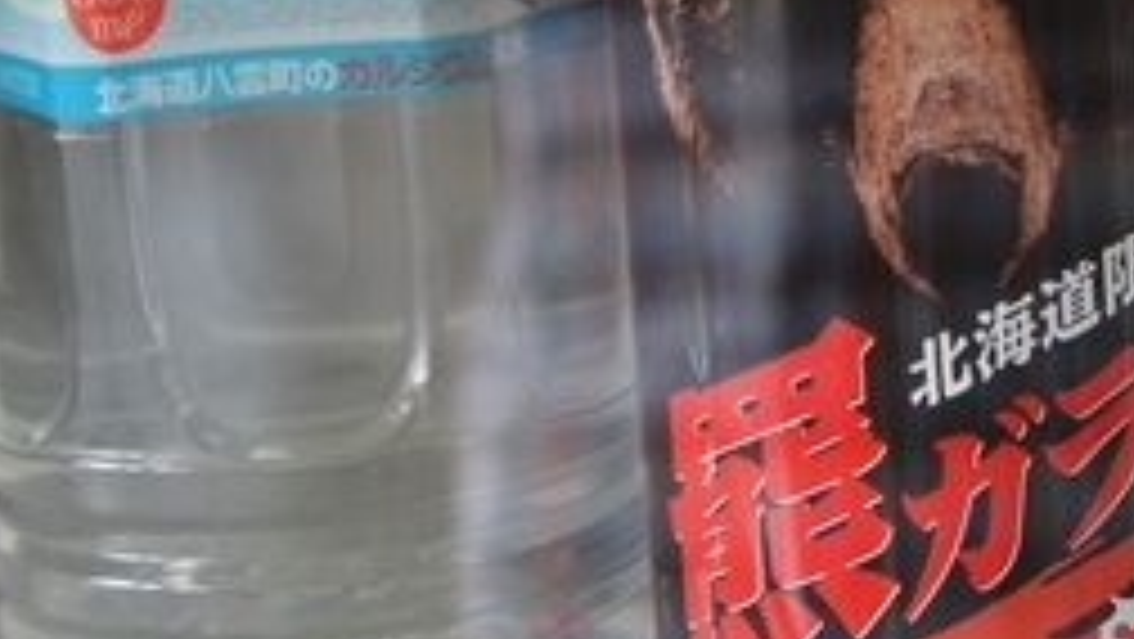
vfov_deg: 10.6
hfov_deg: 18.1
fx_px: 3449
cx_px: 1170
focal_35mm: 115
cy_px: 428
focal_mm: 23
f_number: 4
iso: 400
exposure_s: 1/160
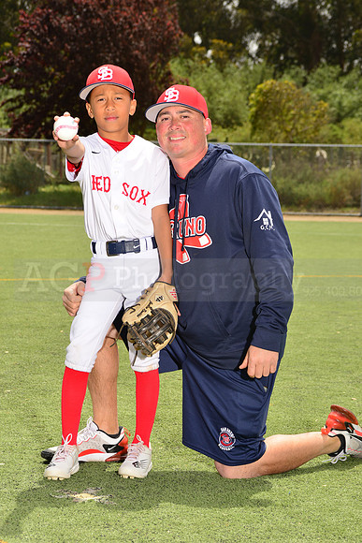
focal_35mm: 100
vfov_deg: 20.4
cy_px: 272
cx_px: 181
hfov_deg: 13.7
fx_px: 1507
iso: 125
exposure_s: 1/200
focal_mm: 100
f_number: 11
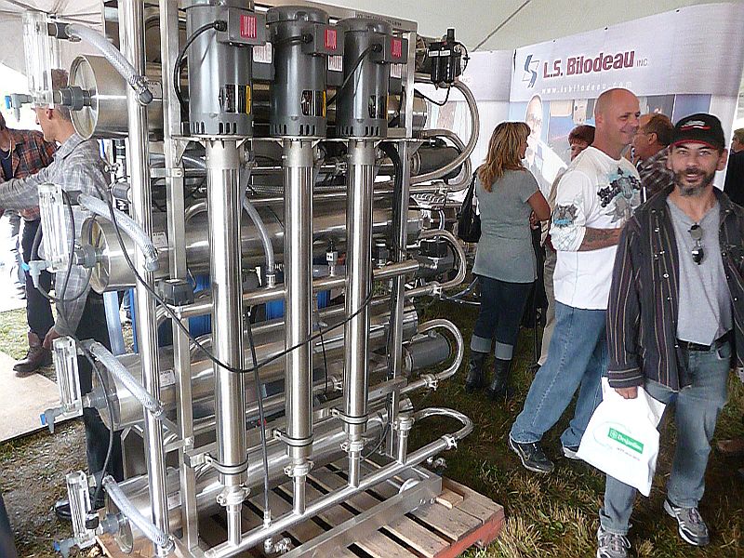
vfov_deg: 49.7
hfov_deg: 63.4
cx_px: 372
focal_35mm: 28
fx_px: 602
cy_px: 279
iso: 800
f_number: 3.3
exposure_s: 1/50
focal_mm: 4.7
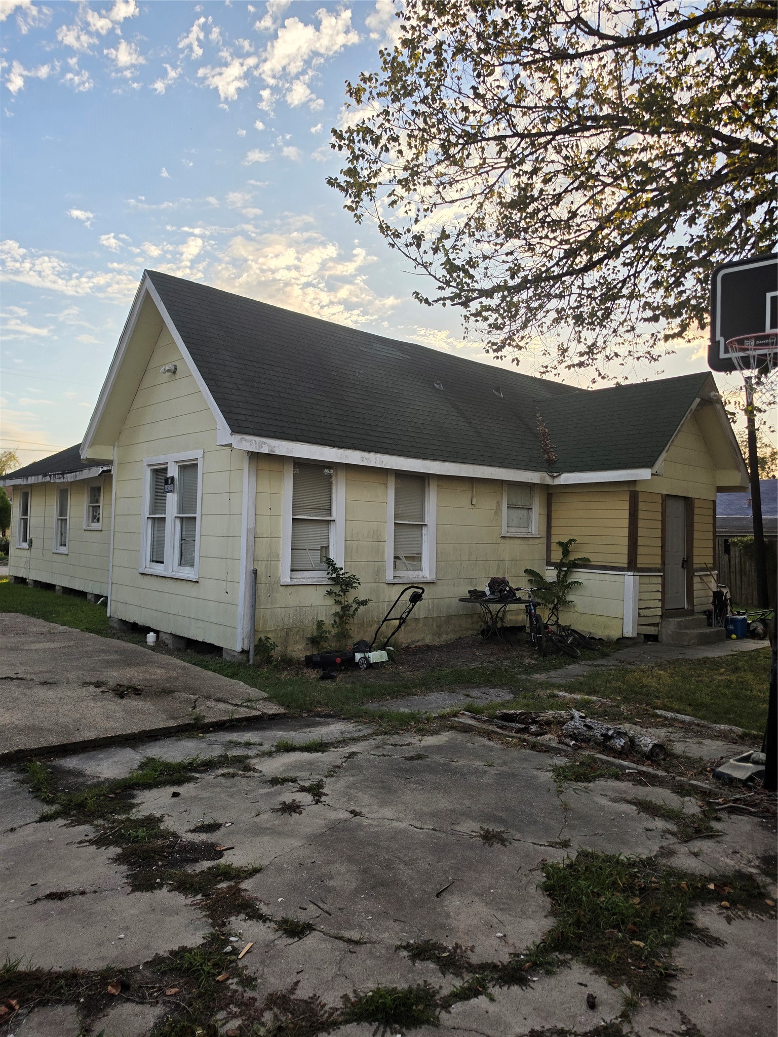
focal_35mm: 23
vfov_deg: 73.9
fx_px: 689
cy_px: 518
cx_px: 389
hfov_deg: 58.9
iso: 64
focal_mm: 6.5
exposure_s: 1/4648
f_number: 1.4
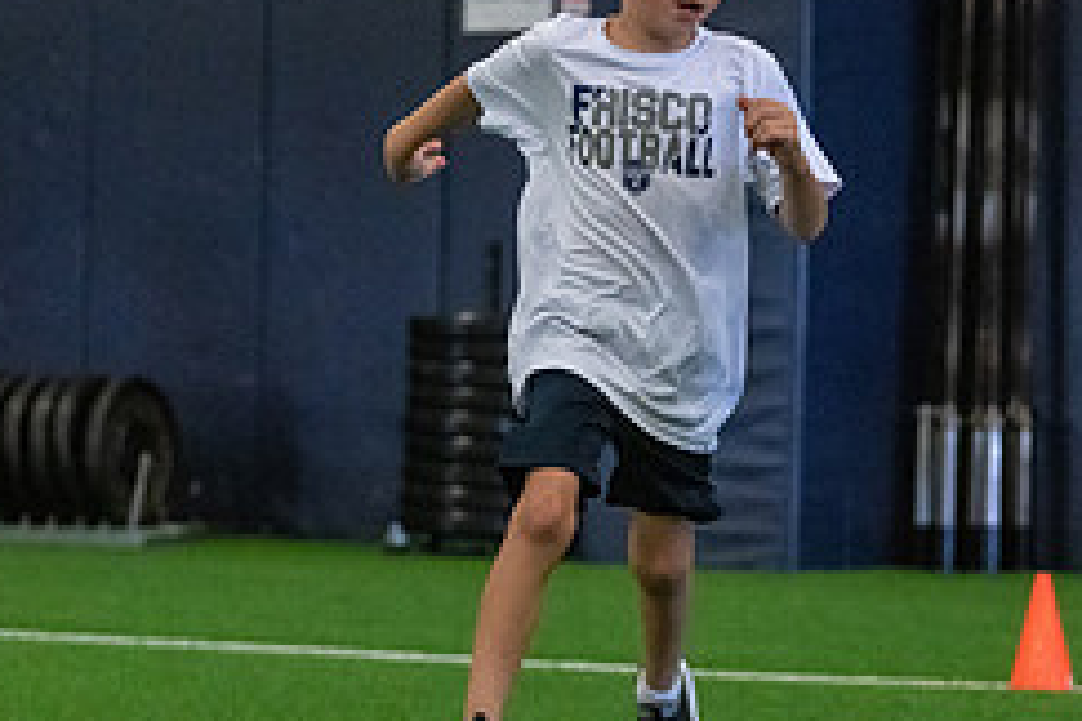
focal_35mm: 193
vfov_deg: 7.1
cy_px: 403
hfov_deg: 10.7
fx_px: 5800
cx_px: 619
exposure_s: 1/1000
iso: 16000
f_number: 2.8
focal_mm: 81
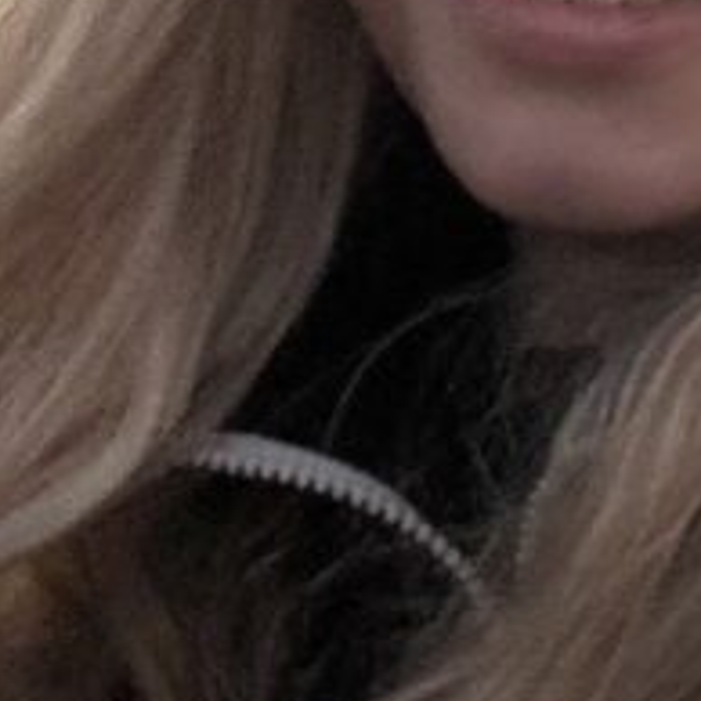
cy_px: -54
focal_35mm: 140
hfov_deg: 12.4
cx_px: 622
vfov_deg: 12.3
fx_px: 3208
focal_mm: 2.69
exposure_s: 1/121
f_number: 1.9
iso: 40
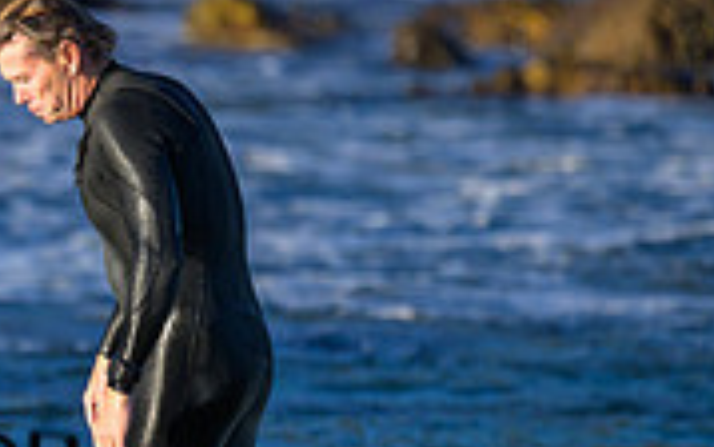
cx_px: -343
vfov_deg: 0.5
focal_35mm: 2642
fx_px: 51426
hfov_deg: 0.8
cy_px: 417
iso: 320
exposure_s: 1/1000
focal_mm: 800
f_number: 6.3
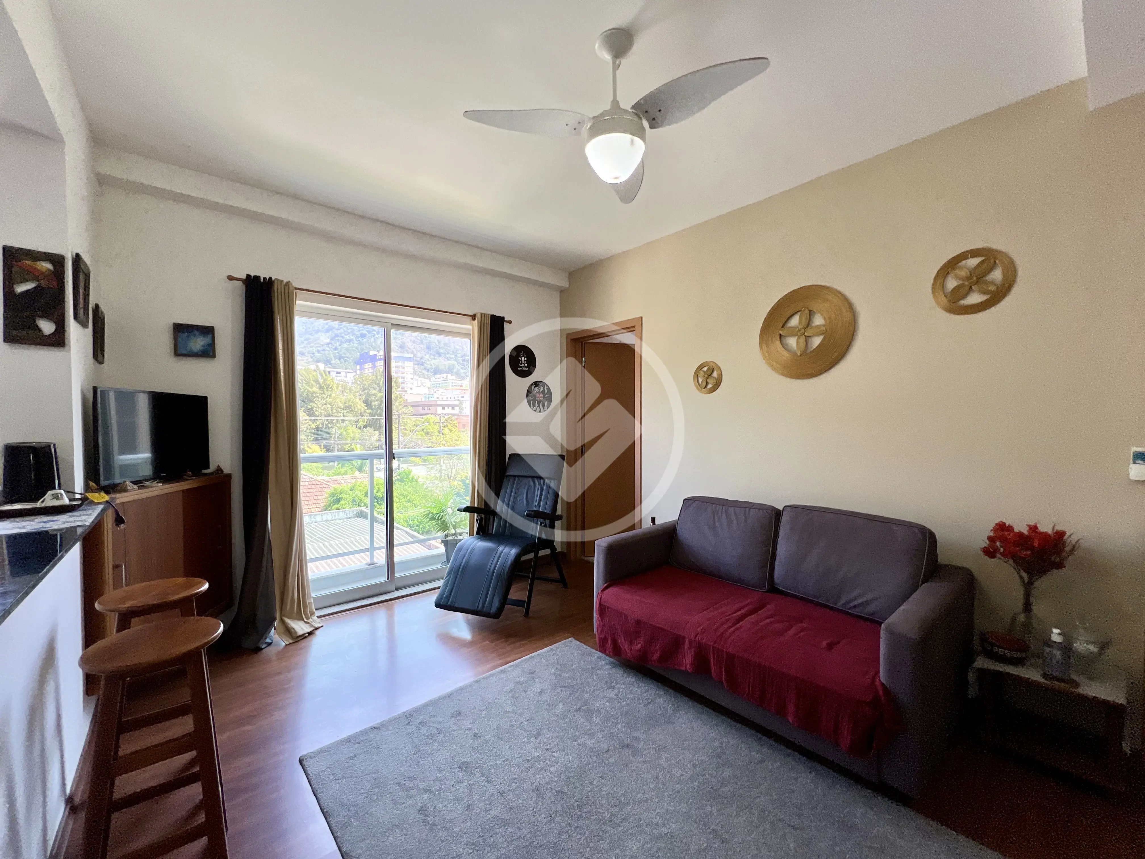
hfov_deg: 106.2
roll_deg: -0.3
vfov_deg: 89.9
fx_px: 430
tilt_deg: -1.8
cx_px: 572
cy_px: 430
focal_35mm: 13
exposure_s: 1/120
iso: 32
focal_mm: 1.57
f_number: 1.8
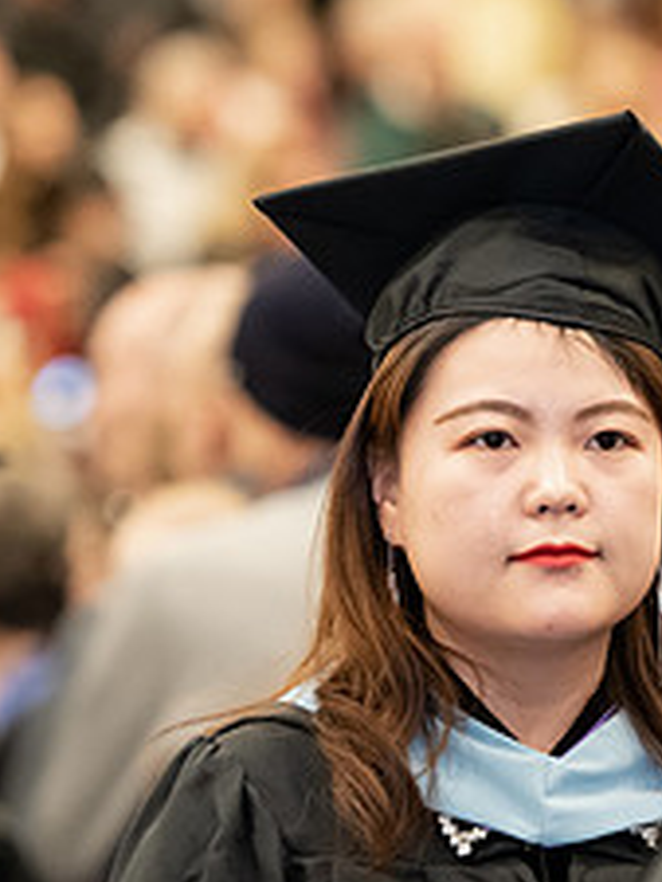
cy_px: 625
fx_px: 9171
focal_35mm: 360
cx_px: 654
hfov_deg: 4.1
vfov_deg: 5.5
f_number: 3.2
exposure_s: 1/200
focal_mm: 145
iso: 2500
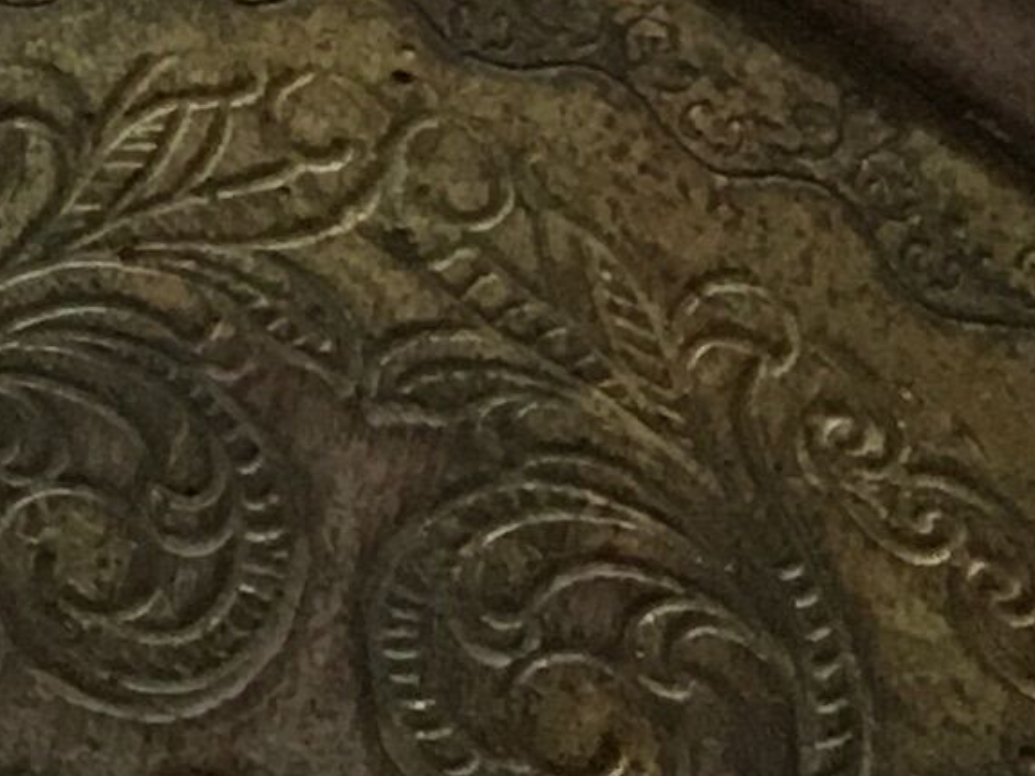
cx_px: -1646
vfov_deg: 6.8
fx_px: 6101
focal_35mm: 204
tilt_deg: -53.4
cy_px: -1186
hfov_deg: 8.6
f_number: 2.2
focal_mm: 4.15
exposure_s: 1/17
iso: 125
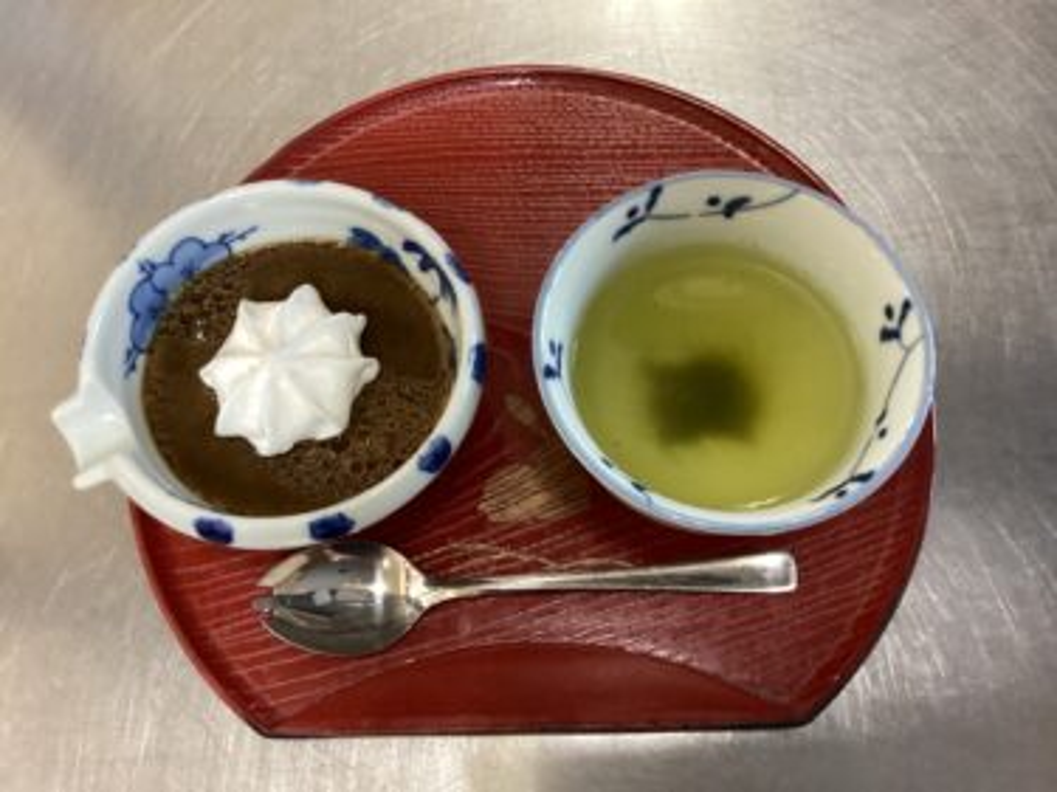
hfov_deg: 58.4
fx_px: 946
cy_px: 396
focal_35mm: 31
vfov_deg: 45.4
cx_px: 528
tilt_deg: -69.9
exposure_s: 1/40
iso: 250
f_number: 2.4
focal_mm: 3.3
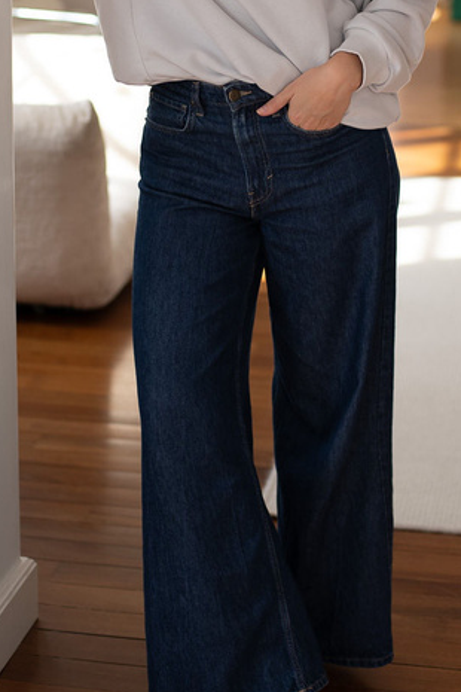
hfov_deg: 14.9
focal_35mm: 92
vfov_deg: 21.8
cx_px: 248
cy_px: 133
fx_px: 1767
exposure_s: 1/400
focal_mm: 50
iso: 200
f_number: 2.5
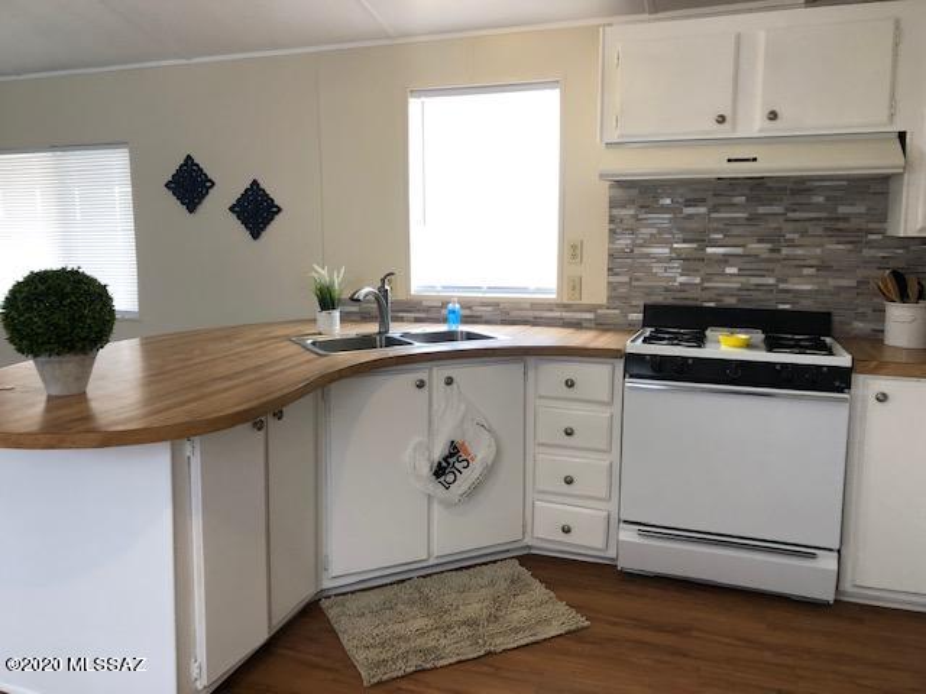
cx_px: 463
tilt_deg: -7.8
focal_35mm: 28
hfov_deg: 63.4
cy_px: 347
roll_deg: +0.8
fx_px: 749
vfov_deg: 49.7
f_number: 1.8
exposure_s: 1/30
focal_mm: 3.99
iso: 25
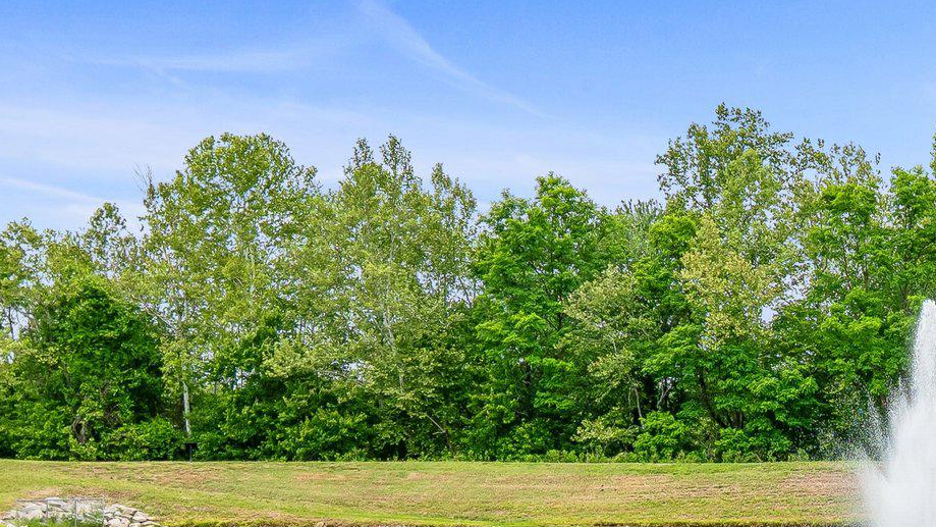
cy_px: 483
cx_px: 946
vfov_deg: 17.0
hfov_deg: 28.2
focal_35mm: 70
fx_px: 1737
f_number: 5.6
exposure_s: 1/400
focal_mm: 20
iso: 400
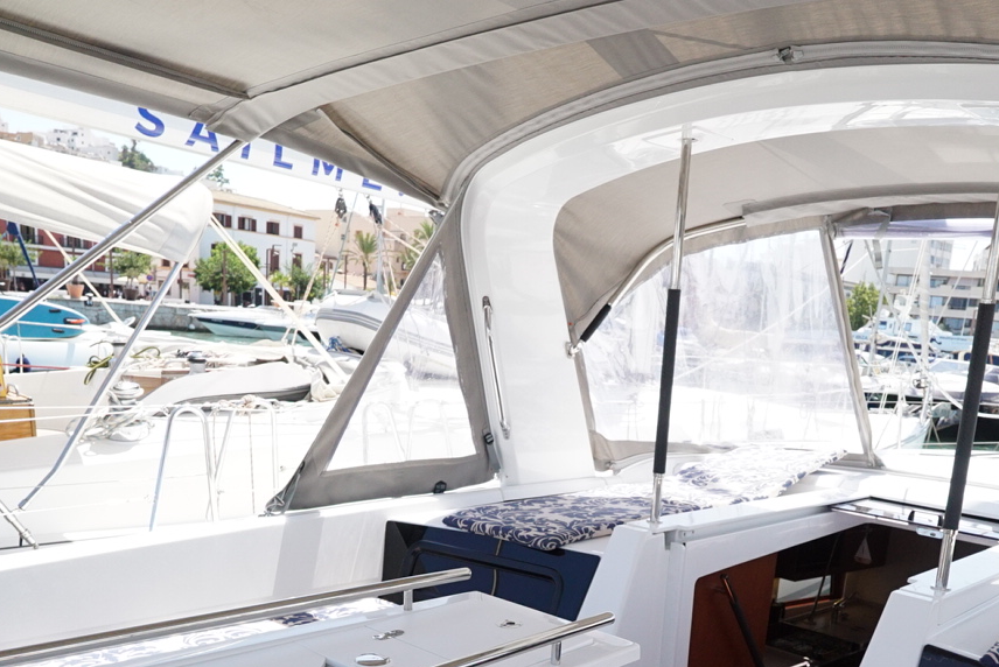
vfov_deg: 36.5
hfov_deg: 55.4
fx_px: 944
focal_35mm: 34
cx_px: 589
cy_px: 602
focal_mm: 18
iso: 1600
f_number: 5.6
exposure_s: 1/3200
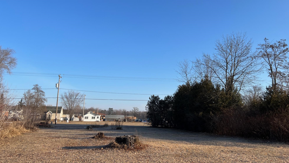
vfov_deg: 40.2
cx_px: 144
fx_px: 222
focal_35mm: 29
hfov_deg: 66.1
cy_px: 79
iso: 50
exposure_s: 1/2513
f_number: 1.5
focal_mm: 5.7
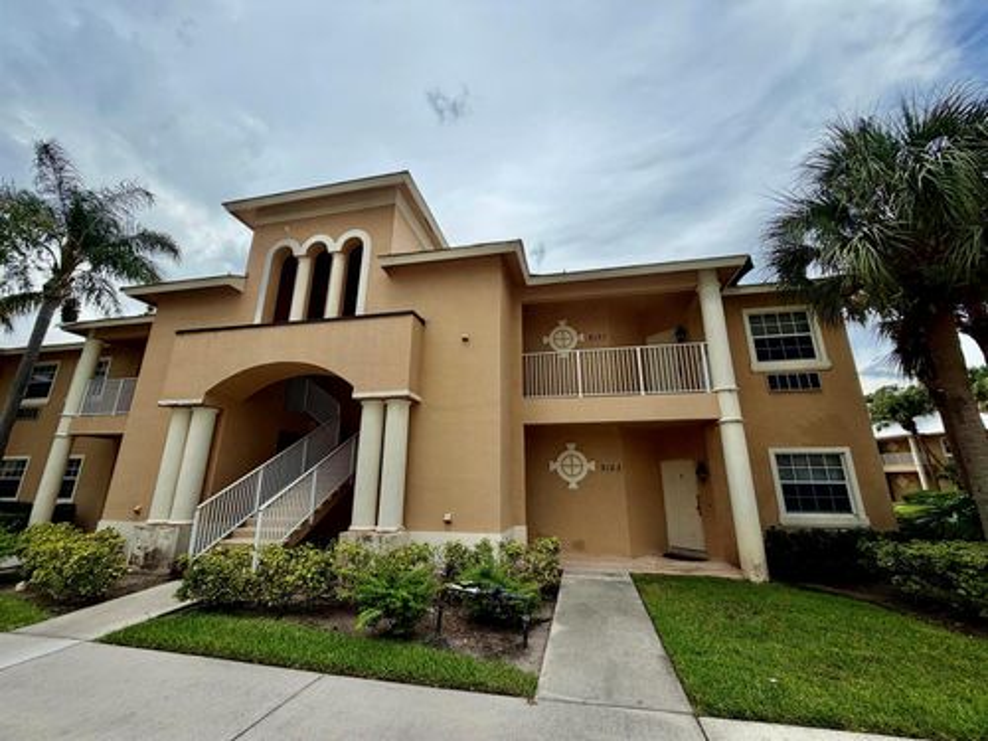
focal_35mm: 14
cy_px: 370
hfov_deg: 102.1
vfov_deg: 85.7
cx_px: 494
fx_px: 400
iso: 32
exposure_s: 1/770
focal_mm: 2.22
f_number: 2.2
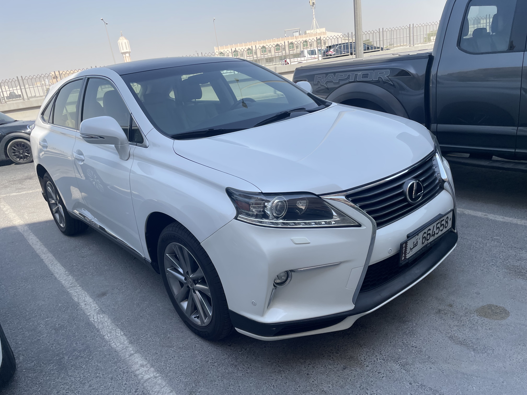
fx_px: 396
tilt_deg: -15.8
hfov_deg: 67.3
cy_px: 198
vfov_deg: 53.1
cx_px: 264
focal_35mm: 26
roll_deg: +6.3
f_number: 1.6
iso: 32
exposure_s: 1/2053
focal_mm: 4.2
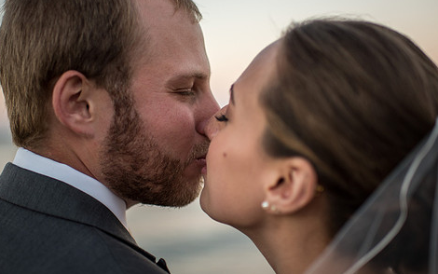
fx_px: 525
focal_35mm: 44
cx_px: 220
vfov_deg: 29.2
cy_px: 131
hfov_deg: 45.3
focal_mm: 35
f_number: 1.4
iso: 250
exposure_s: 1/800
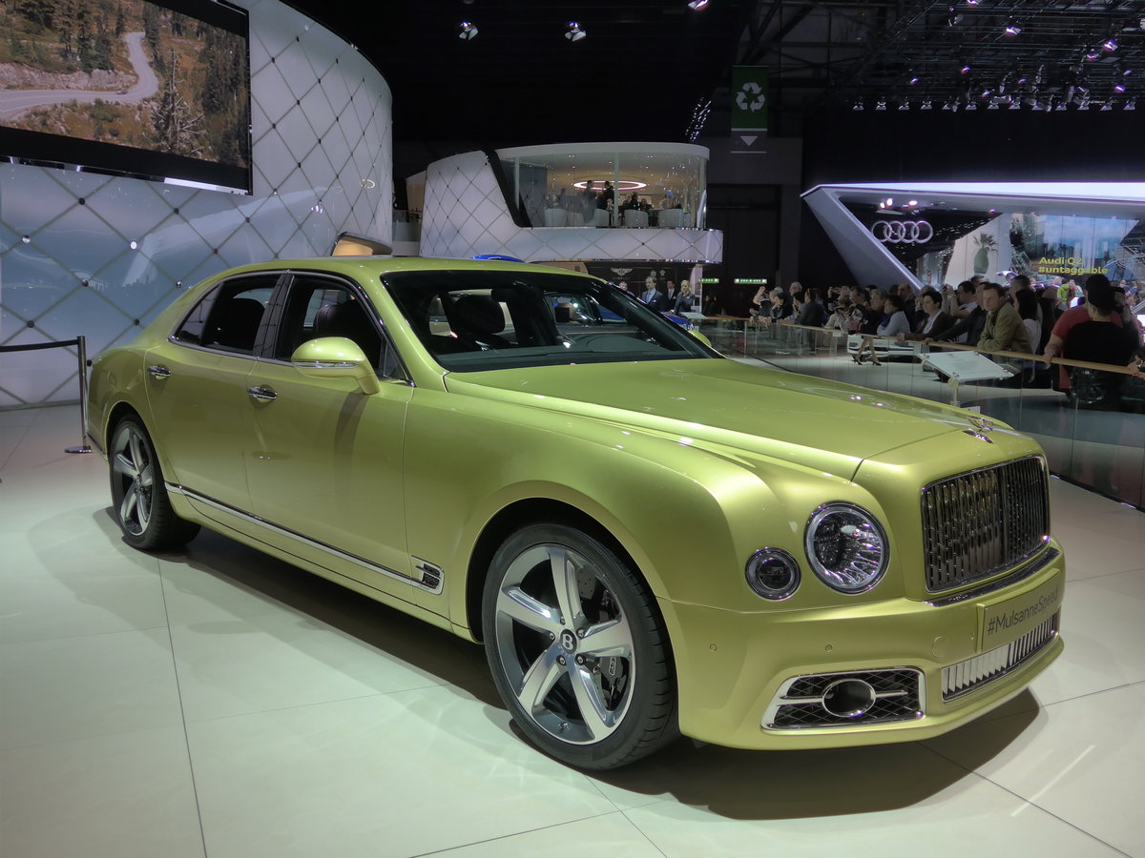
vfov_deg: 48.2
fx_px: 959
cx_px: 572
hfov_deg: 61.7
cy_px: 429
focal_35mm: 29
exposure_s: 1/320
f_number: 2
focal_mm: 6
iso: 160
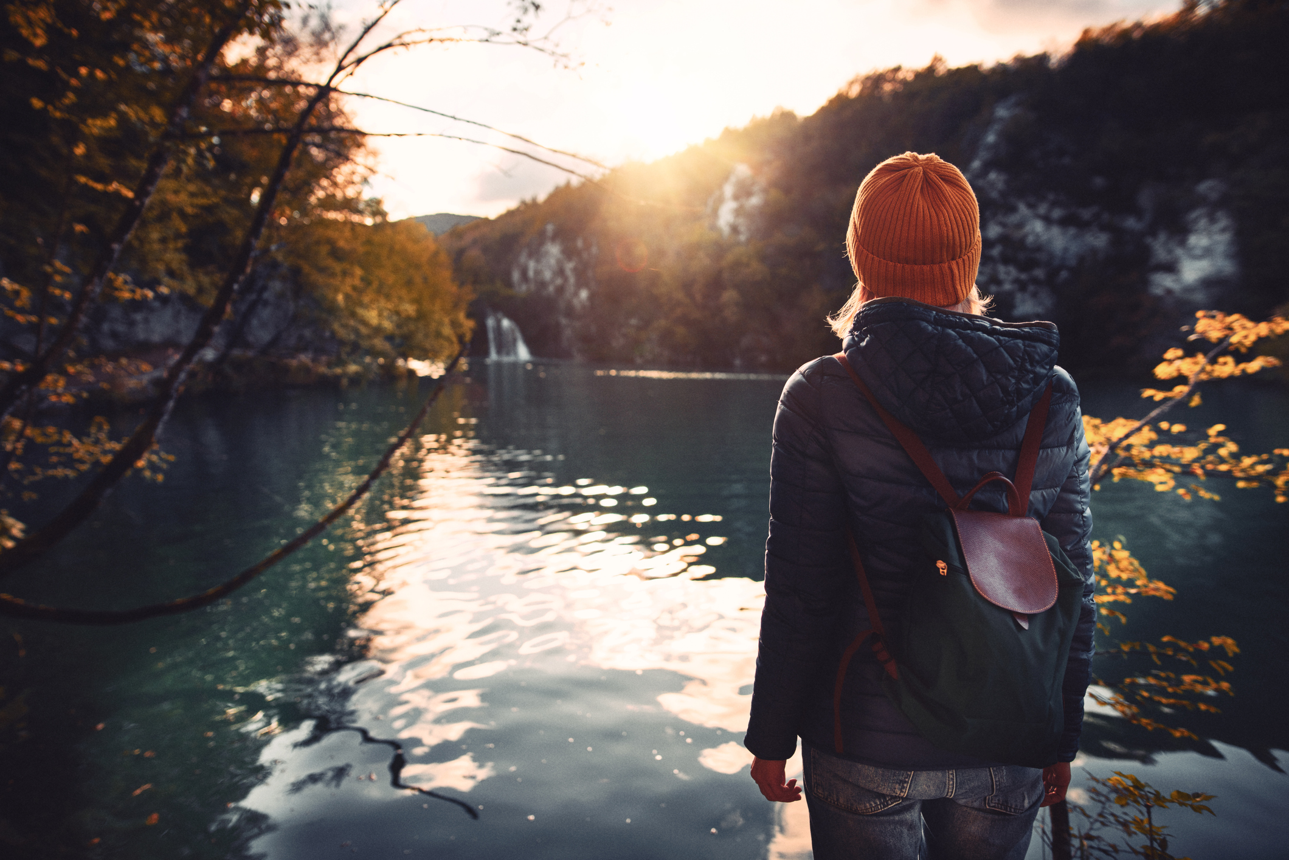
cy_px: 430
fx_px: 859
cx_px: 644
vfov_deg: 53.1
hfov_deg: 73.7
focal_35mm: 24
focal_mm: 24
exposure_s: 1/800
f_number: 2.5
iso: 100
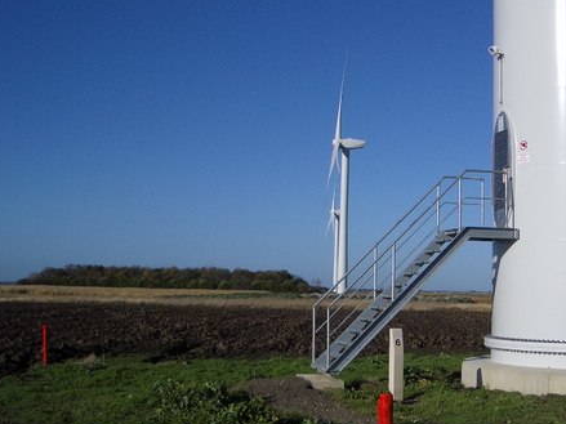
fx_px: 834
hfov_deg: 36.9
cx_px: 404
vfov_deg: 28.5
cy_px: 256
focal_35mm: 51
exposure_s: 1/1000
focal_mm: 5.8
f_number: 4.3
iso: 50
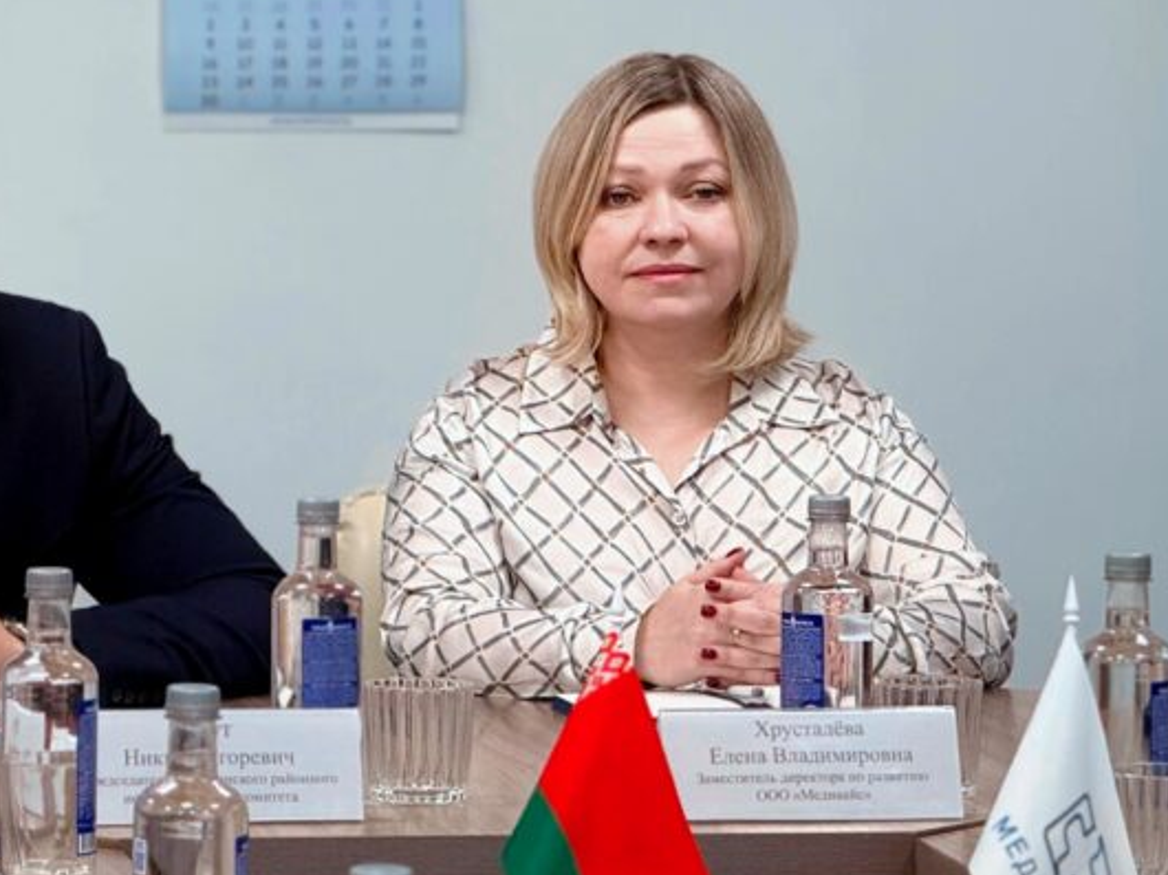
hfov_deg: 8.5
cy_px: 293
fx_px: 7825
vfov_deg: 6.4
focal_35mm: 232
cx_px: 163
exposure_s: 1/50
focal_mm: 15.66
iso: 125
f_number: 2.8
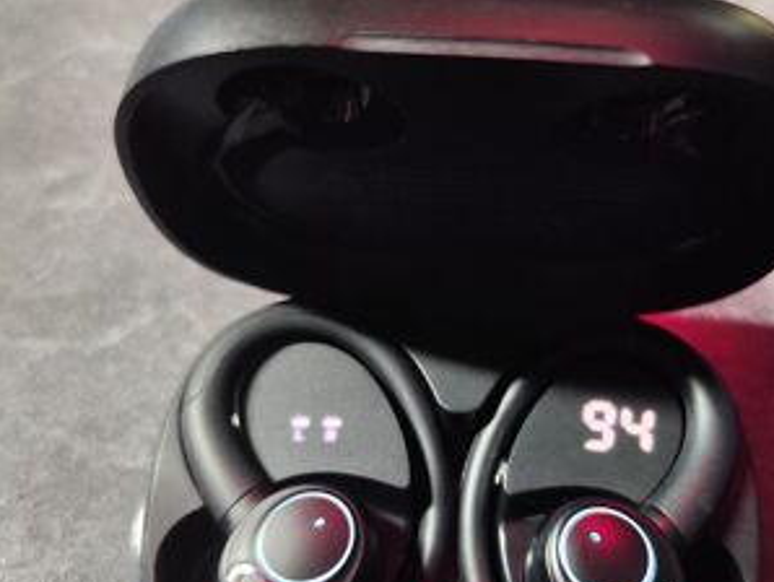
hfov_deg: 49.9
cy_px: 340
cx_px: 452
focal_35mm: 37
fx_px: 828
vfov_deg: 38.6
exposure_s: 1/20
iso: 640
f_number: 1.65
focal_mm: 6.14
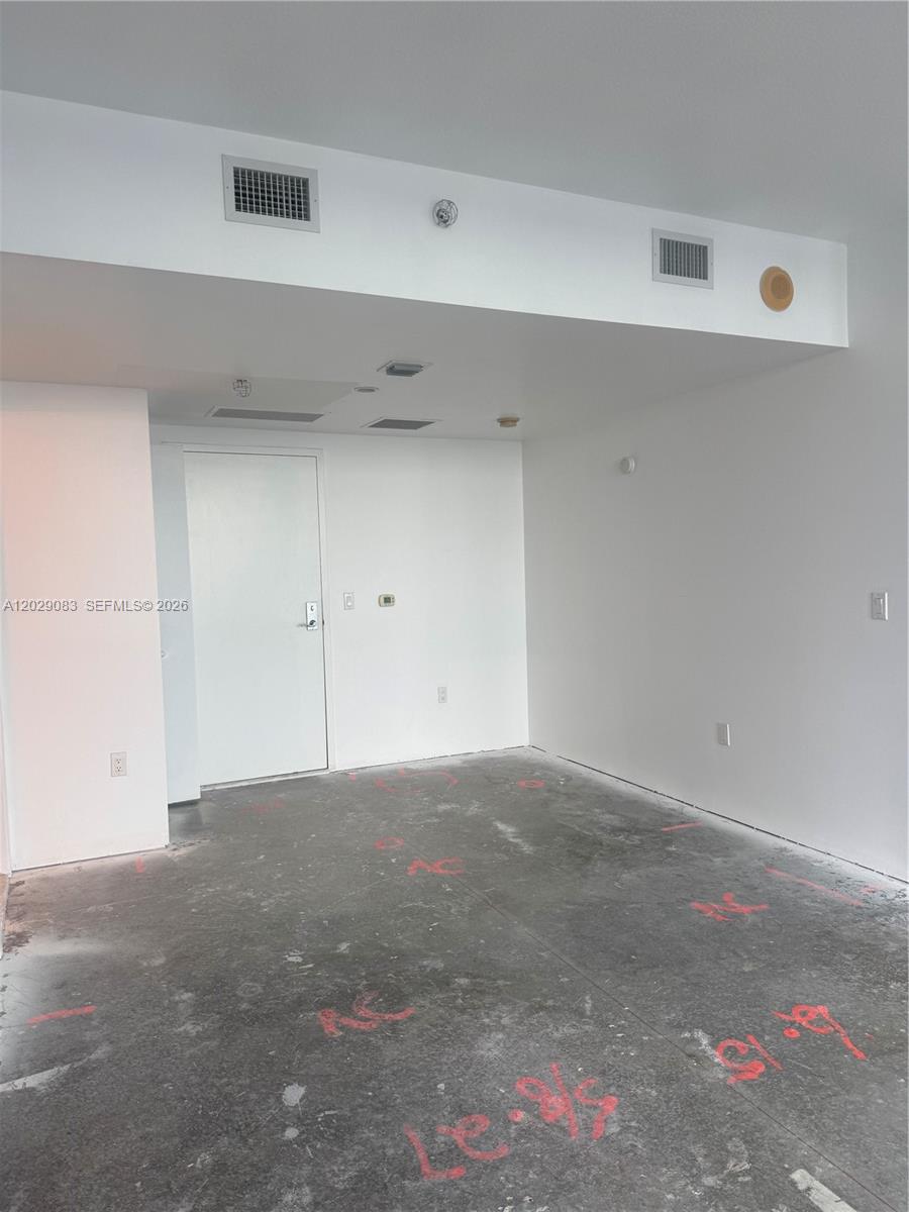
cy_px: 606
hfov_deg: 56.8
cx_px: 454
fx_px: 840
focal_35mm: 24
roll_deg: +2.1
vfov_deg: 71.6
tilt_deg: -4.1
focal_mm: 6.76
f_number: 1.78
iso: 64
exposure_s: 1/262
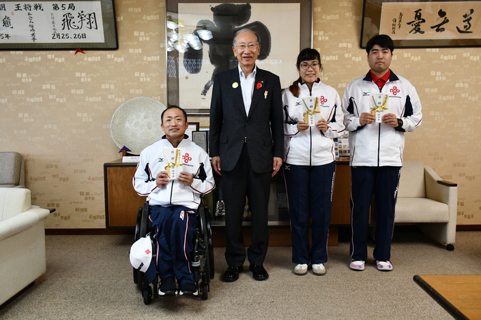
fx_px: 414
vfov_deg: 42.3
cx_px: 243
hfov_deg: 60.3
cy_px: 158
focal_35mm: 31
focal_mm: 20
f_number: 3.5
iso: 1000
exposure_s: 1/125
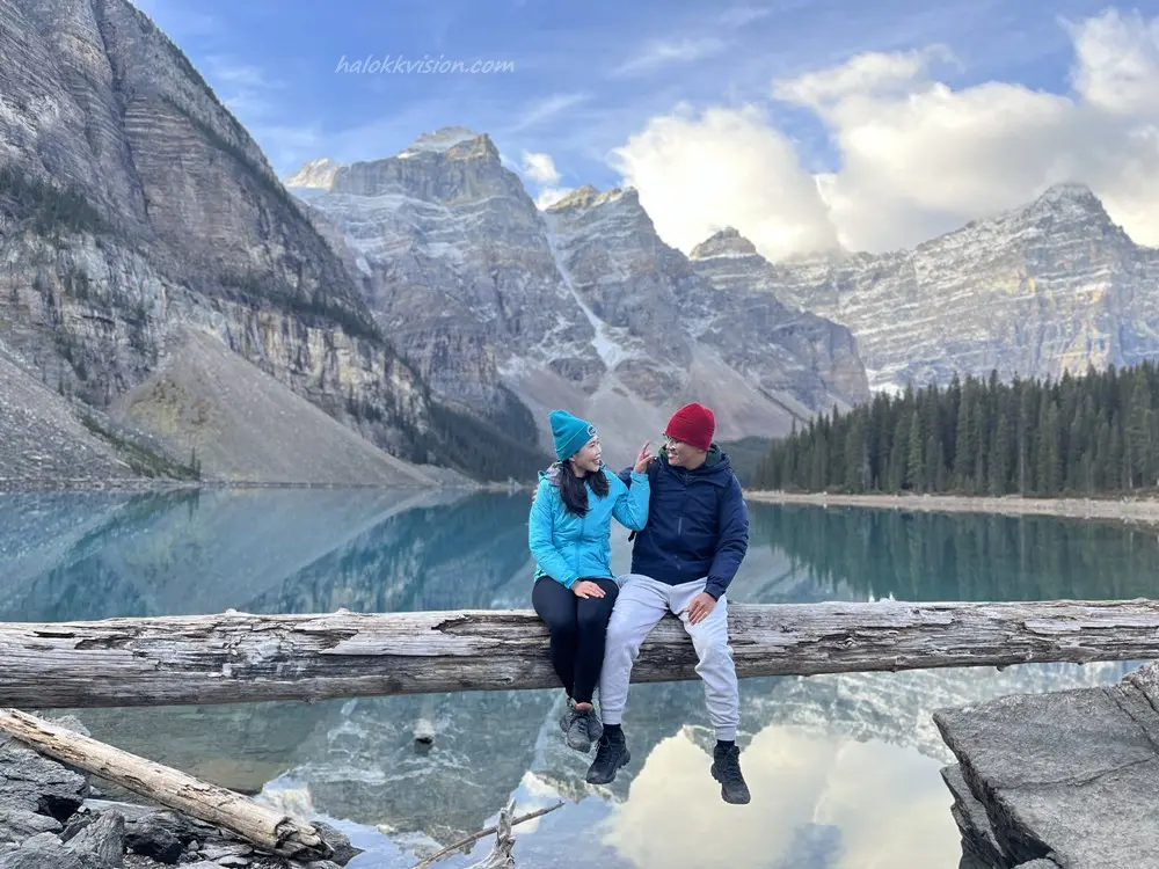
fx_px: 871
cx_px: 580
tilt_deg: +3.2
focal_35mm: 26
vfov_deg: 53.1
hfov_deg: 67.3
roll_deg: -0.1
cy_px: 434
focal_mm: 5.1
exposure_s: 1/416
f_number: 1.6
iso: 50
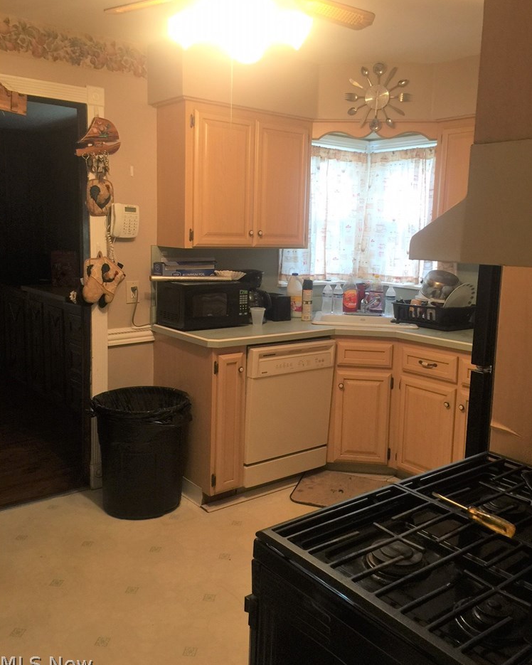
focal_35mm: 31
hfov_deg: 47.1
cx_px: 267
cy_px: 316
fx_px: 610
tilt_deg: -8.2
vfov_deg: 57.2
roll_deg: -1.5
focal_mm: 4.15
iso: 50
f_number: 2.2
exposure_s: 1/15
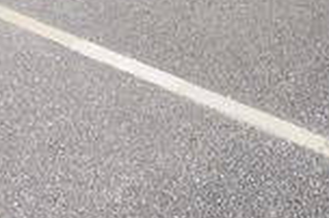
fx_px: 721
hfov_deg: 25.7
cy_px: -21
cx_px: 175
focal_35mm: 79
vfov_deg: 16.7
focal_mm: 16
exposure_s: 1/125
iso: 200
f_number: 11
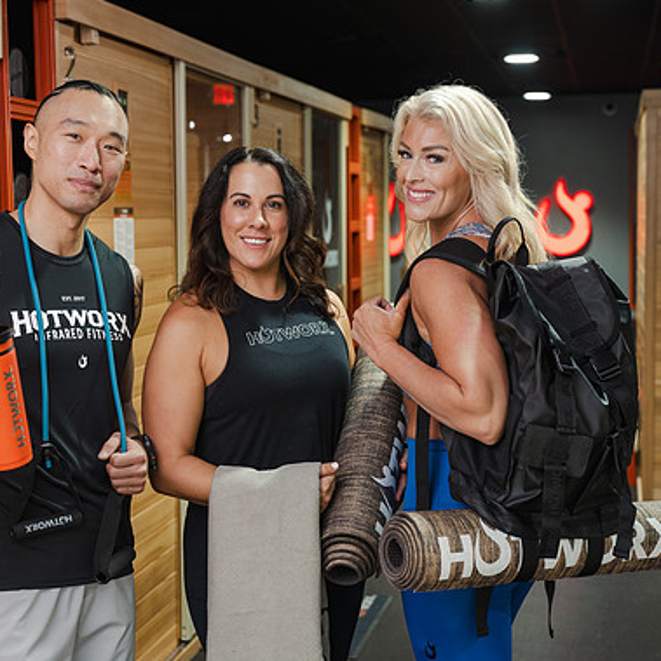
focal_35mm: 65
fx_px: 1404
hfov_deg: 26.5
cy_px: 336
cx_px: 286
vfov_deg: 26.5
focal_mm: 50
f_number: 4
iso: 400
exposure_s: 1/80
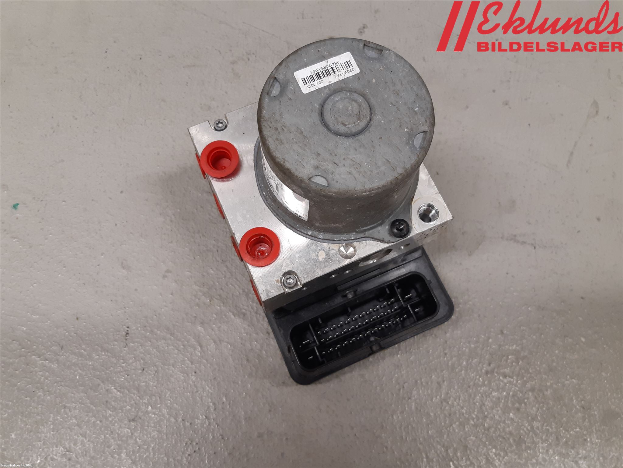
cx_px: 312
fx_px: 468
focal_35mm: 26
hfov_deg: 67.3
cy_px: 234
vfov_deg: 53.1
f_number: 1.7
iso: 100
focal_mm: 3.93
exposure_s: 1/50
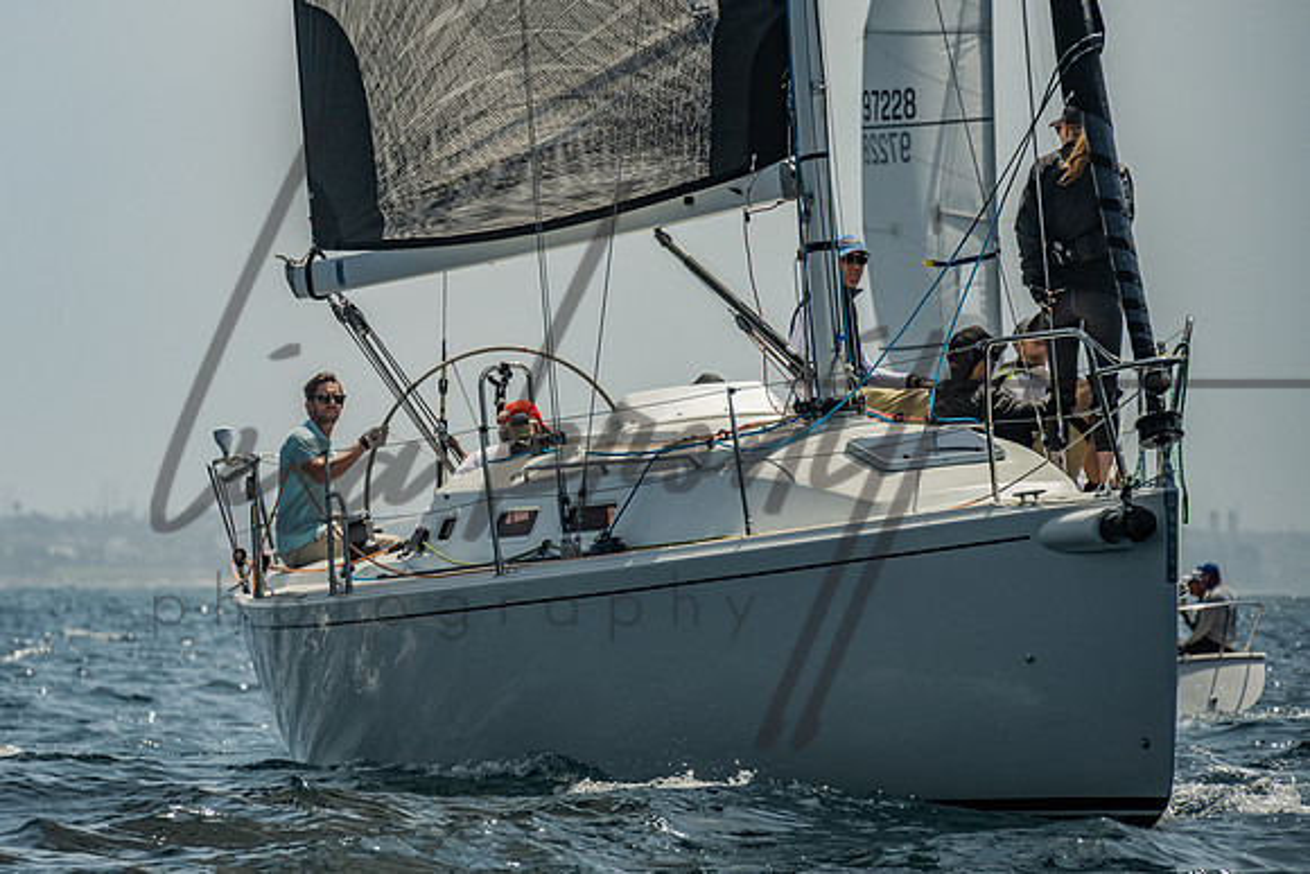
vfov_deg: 5.0
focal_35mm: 275
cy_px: 336
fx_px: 10018
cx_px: 431
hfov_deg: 7.5
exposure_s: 1/1600
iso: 320
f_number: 6.3
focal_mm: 200
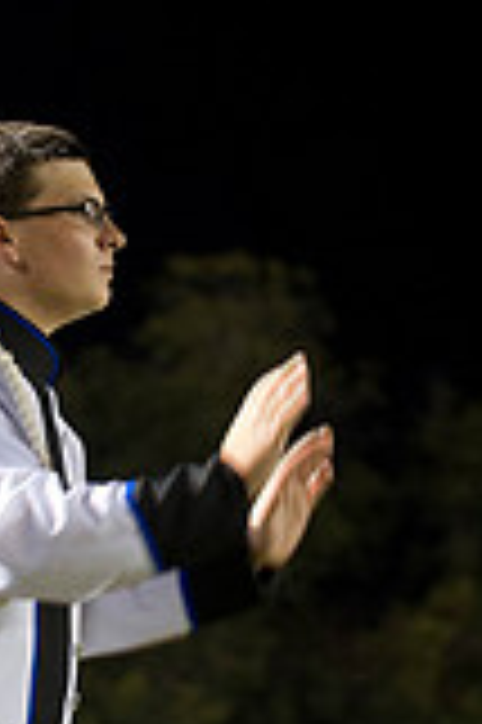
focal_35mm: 210
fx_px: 4226
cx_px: 151
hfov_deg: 6.5
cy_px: 612
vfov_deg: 9.8
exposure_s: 1/125
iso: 3200
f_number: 3.2
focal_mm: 75
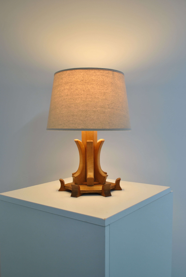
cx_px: 93
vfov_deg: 53.1
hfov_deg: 37.0
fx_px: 278
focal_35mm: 36
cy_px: 138
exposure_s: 1/40
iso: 200
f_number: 4
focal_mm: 24
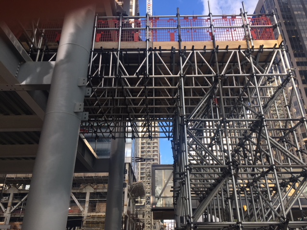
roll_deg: -0.2
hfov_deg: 61.7
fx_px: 257
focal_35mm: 29
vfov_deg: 48.2
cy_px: 115
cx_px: 154
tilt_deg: +26.1
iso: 25
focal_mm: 4.15
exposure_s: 1/538
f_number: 2.2
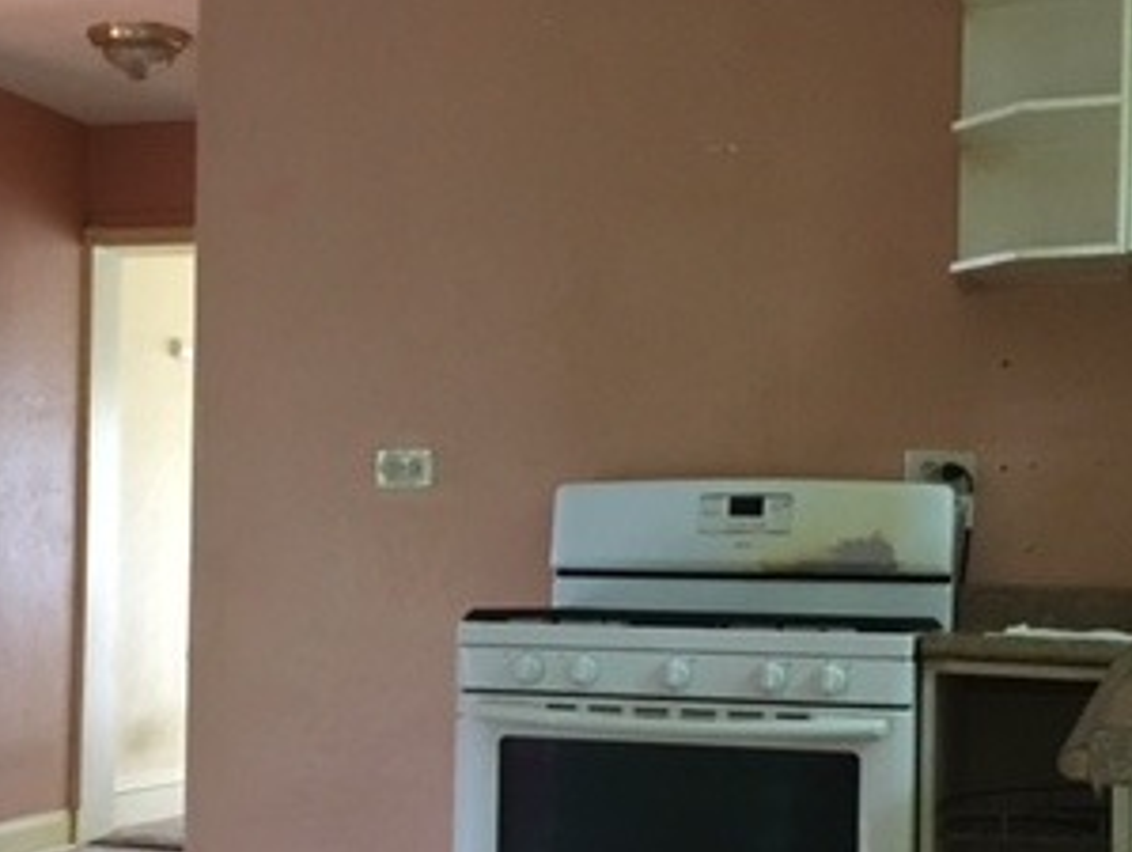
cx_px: 443
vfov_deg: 23.6
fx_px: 2030
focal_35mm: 62
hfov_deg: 31.1
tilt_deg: -0.6
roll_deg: -0.7
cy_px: 587
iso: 250
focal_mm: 4.15
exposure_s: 1/15
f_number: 2.2
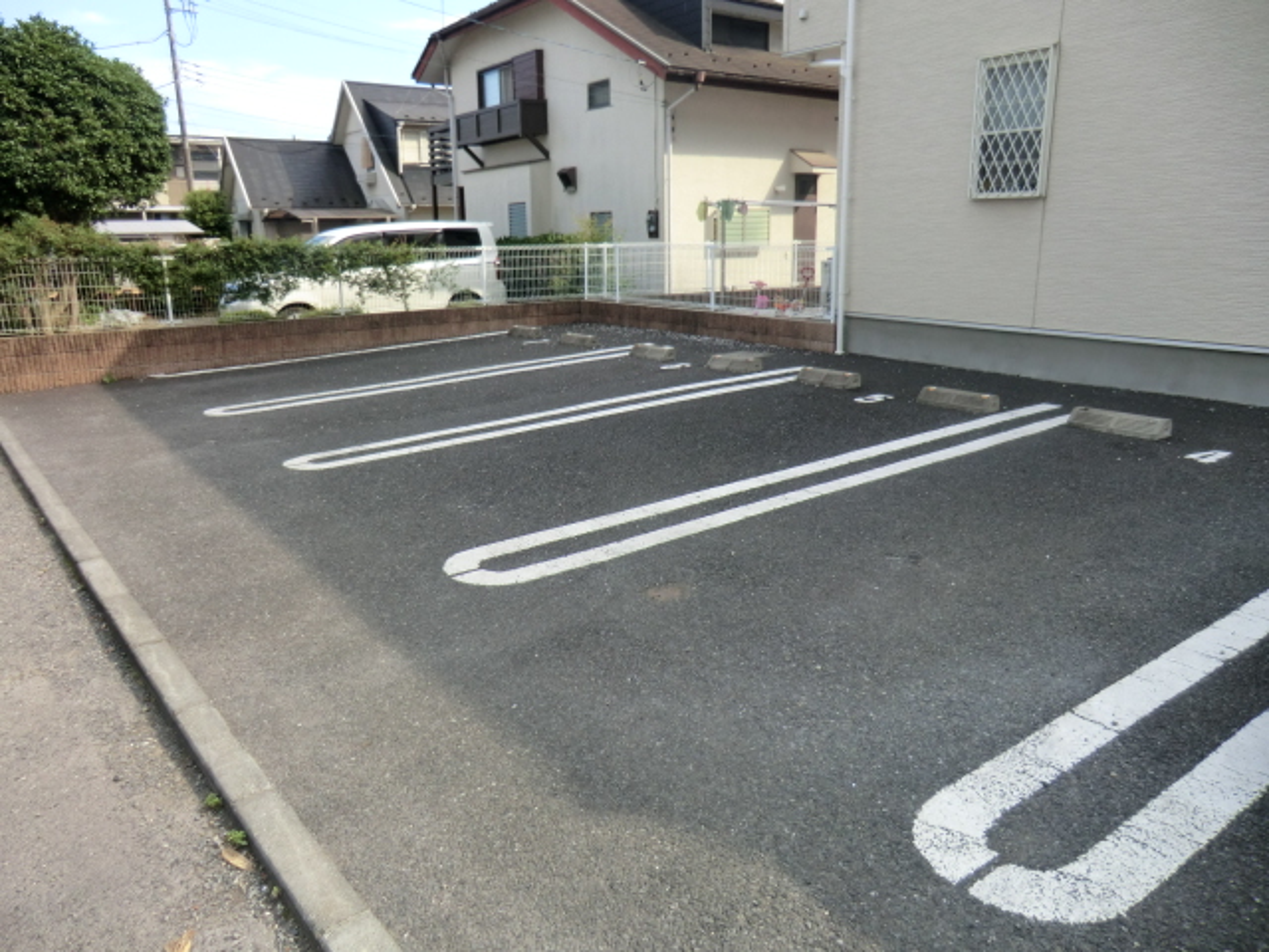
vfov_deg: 56.8
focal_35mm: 24
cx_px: 634
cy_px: 476
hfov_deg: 71.6
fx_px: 880
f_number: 3.2
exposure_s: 1/320
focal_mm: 4.3
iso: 80
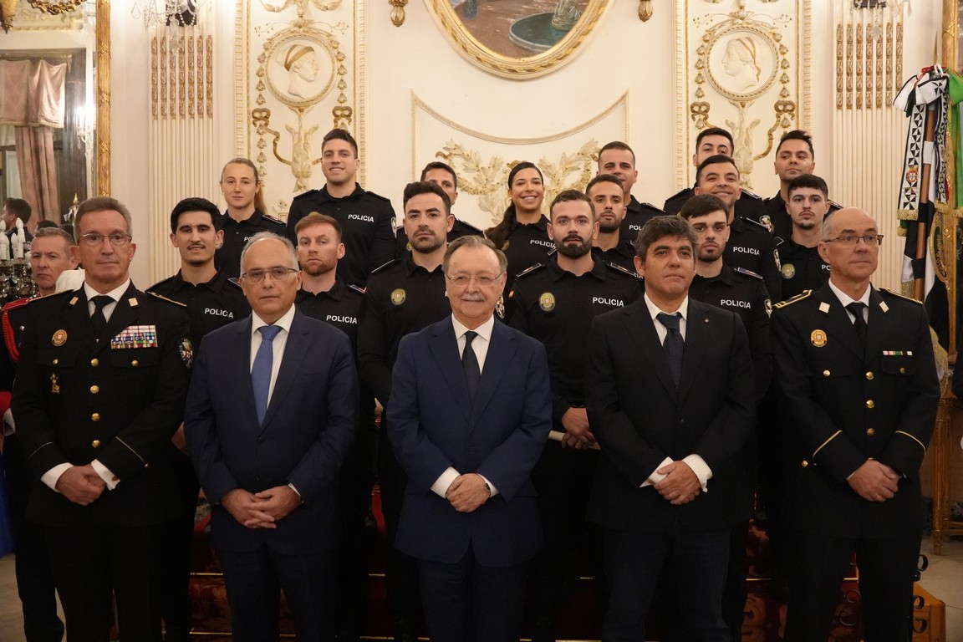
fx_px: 990
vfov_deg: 35.9
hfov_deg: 51.9
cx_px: 482
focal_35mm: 37
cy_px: 321
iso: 10000
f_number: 4
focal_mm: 25
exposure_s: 1/160
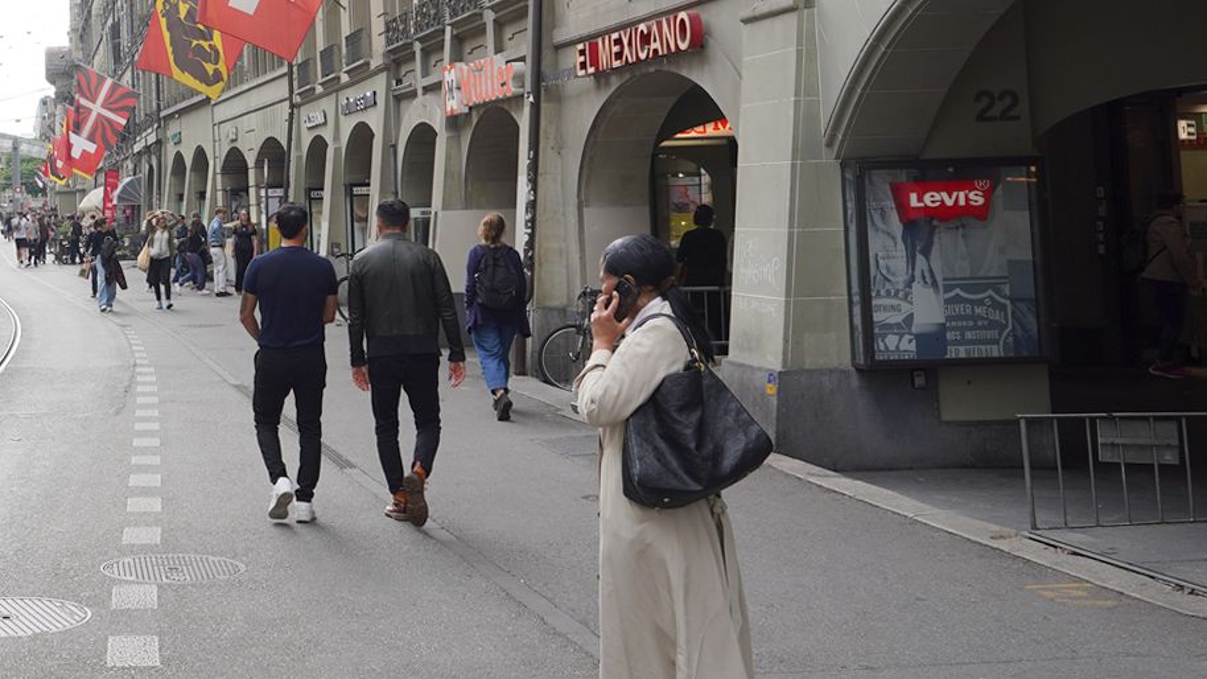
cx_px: 63
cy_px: 78
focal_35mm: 55
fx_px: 1760
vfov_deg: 21.4
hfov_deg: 35.1
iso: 100
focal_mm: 24
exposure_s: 1/100
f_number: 9
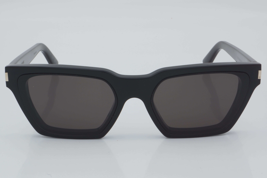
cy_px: 89
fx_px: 612
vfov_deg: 16.6
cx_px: 134
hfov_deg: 24.6
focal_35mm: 82
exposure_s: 1/4
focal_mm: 55
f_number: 32
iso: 100
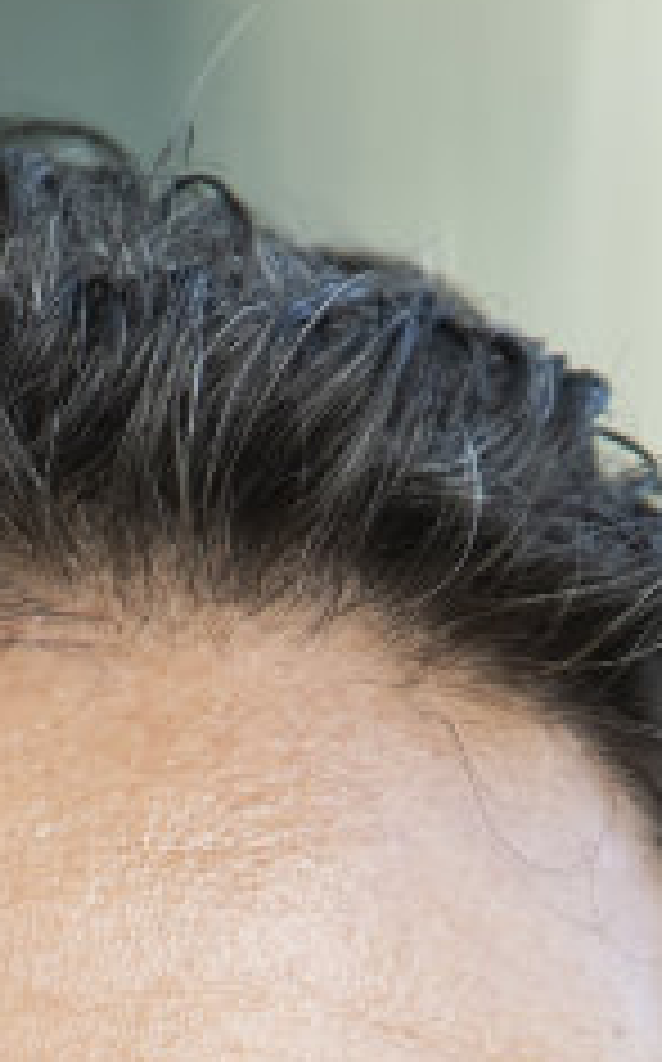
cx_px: 23
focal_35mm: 1730
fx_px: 50061
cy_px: 2680
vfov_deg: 1.2
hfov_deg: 0.8
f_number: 2.8
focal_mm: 200
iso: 320
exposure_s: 1/320
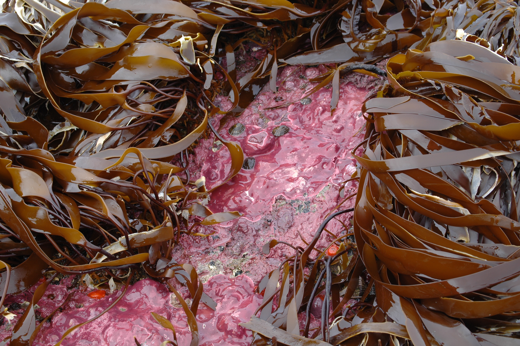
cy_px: 173
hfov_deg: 24.6
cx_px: 260
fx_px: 1191
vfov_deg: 16.5
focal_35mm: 82
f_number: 6.3
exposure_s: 1/160
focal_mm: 55
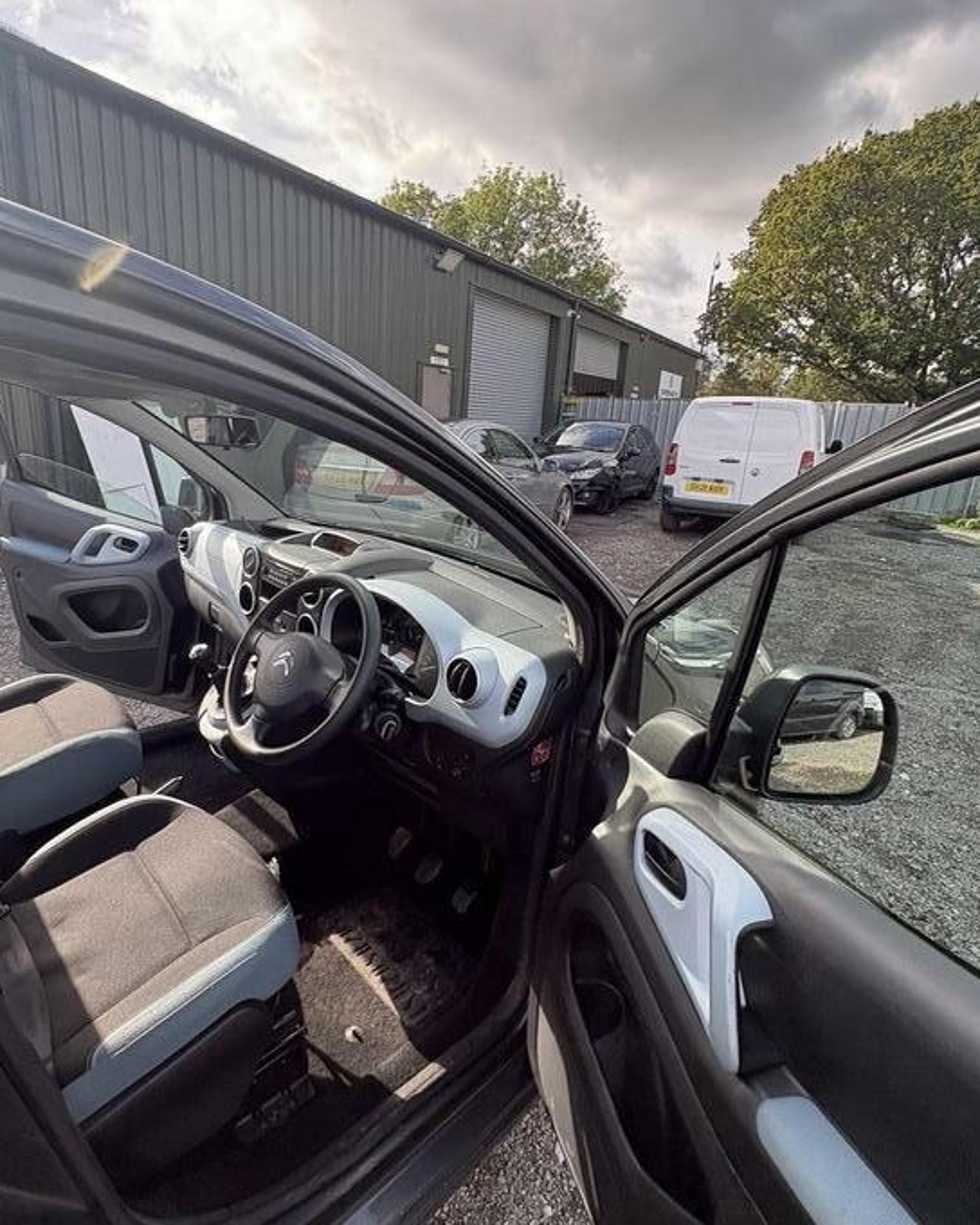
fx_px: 653
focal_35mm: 18
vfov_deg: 86.3
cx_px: 425
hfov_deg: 73.5
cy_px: 594
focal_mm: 2.22
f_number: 2.2
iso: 40
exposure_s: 1/263
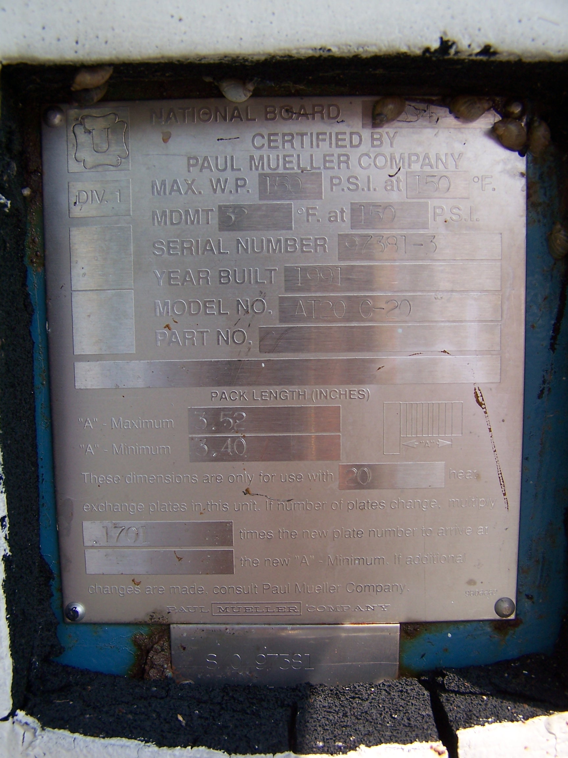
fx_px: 831
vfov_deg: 49.0
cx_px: 284
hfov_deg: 37.7
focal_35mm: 38
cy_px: 379
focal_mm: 6.3
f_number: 4
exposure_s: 1/350
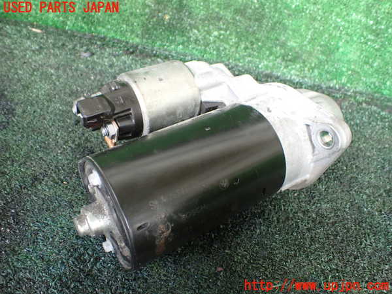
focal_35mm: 30
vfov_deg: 46.8
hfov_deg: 60.0
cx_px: 196
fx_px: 340
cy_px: 147
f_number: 2.3
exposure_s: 1/125
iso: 800
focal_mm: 5.4
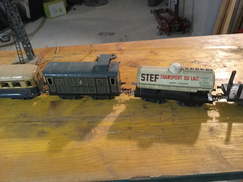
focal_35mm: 31
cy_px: 91
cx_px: 122
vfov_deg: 45.4
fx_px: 218
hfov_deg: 58.4
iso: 640
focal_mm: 3.3
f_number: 2.4
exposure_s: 1/17
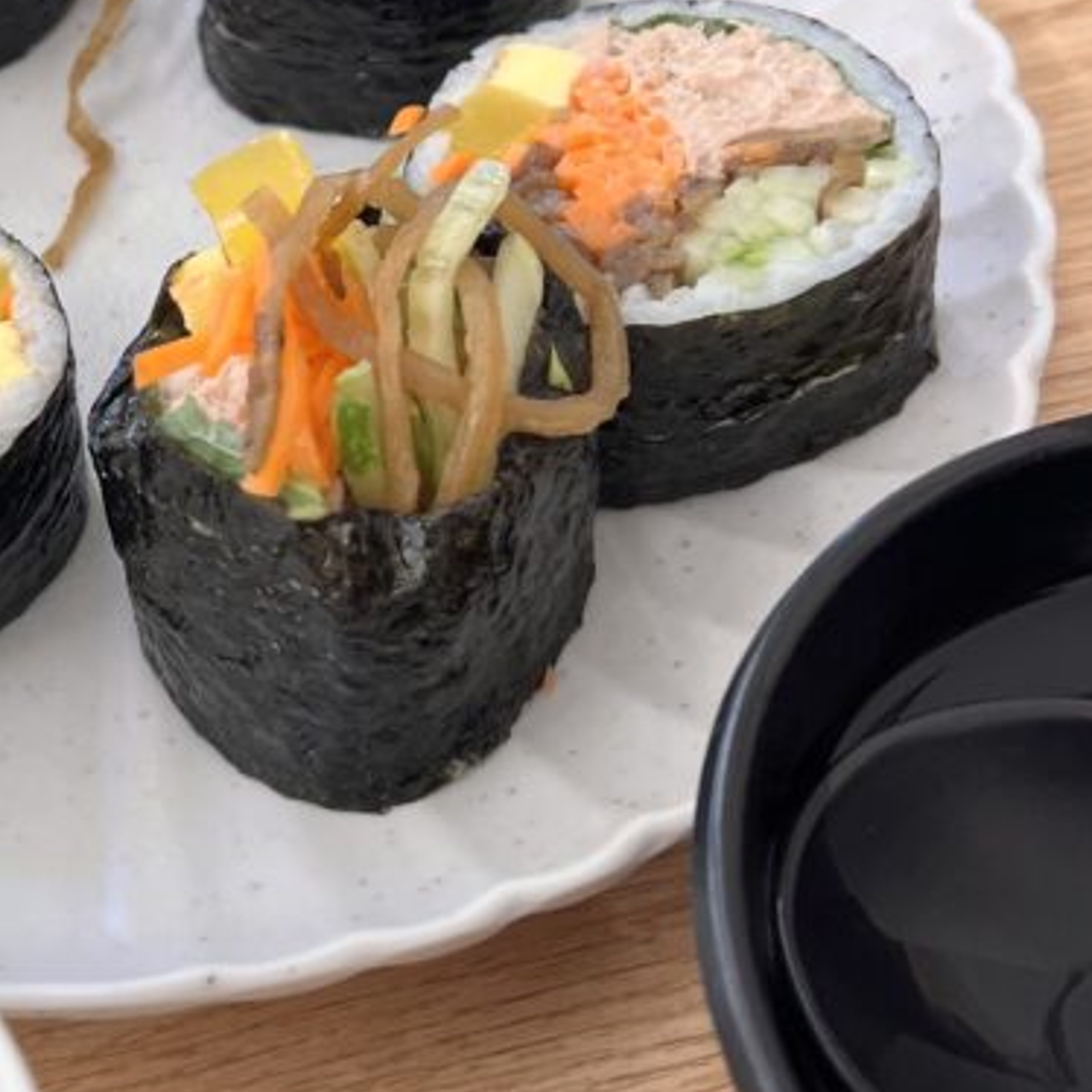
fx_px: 2248
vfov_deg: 27.2
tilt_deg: -50.2
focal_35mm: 63
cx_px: 137
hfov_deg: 26.5
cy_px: 423
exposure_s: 1/120
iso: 80
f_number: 1.5
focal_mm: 5.7
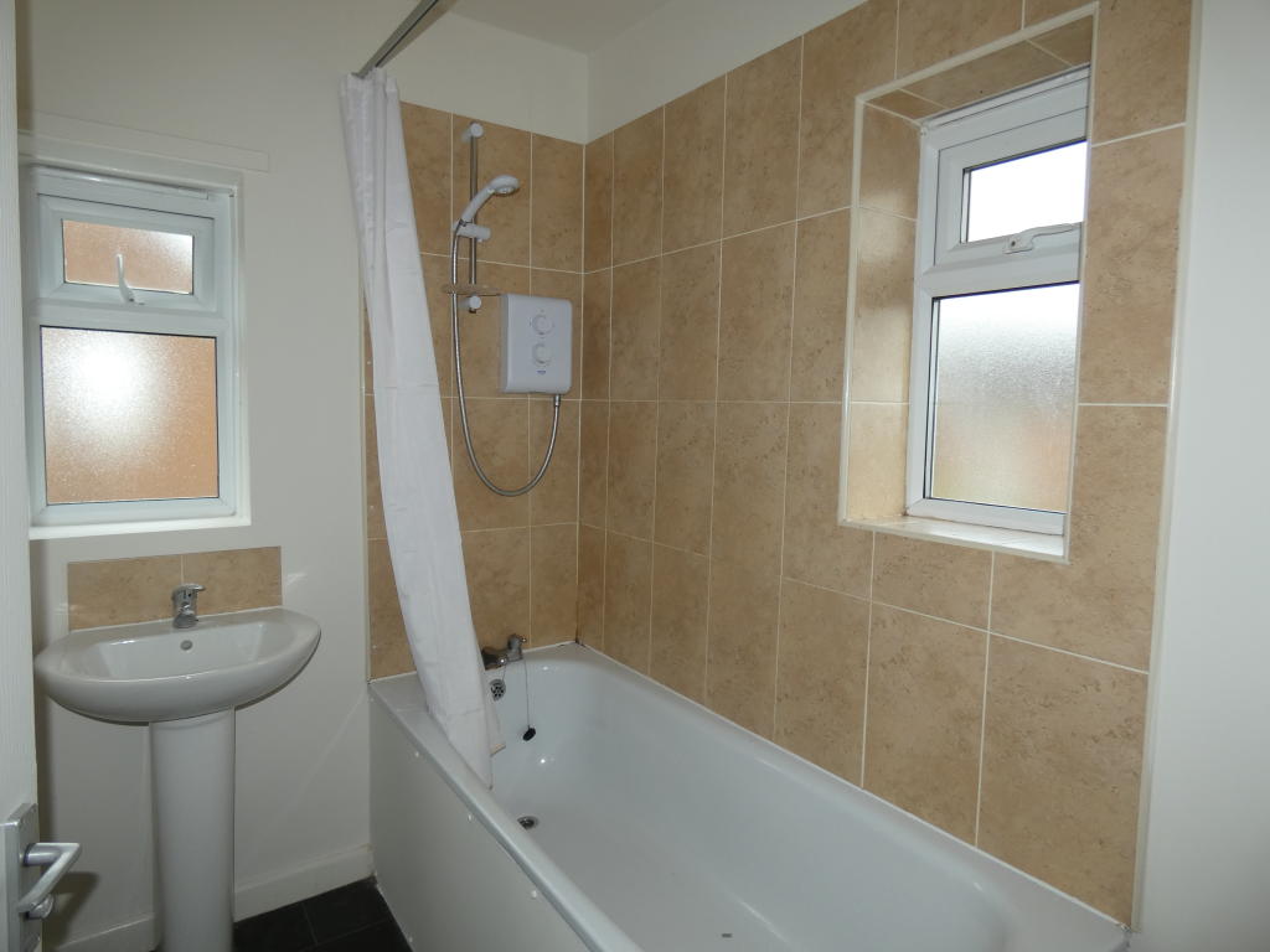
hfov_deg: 81.7
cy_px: 476
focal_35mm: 20
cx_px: 635
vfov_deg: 66.0
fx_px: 734
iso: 80
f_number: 2.8
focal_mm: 3.6
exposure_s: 1/50
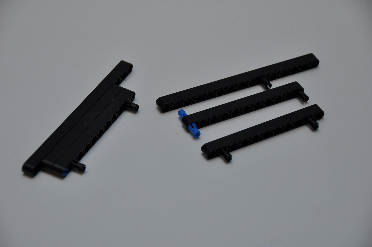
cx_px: 186
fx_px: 1161
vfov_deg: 12.1
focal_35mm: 112
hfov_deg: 18.2
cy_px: 124
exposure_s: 1/60
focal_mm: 75
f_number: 5
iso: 200
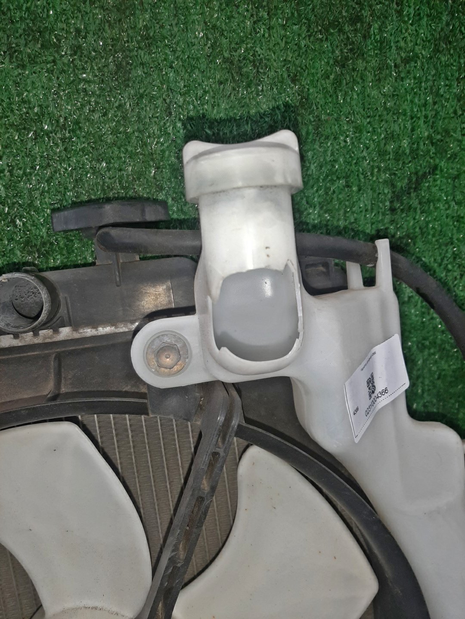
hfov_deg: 53.1
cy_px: 310
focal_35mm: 26
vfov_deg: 67.3
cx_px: 232
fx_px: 466
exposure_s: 1/50
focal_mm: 3.93
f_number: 1.7
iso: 88
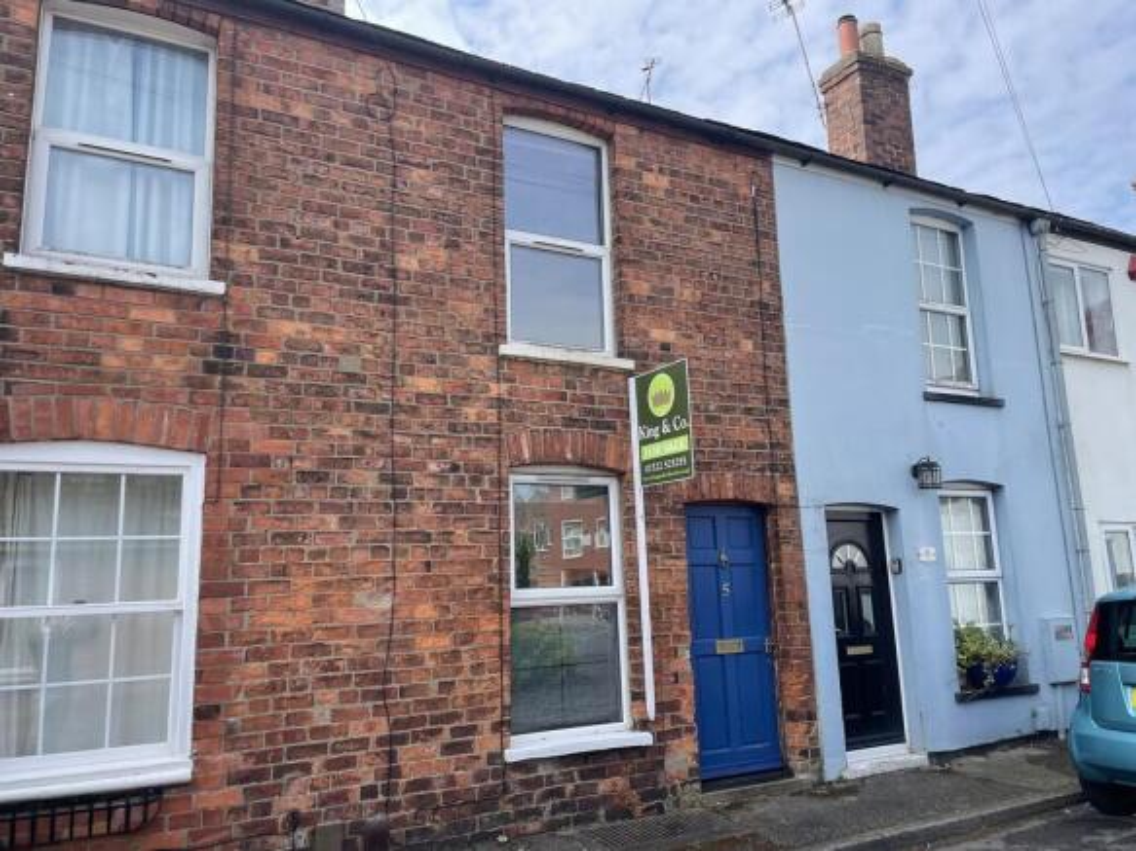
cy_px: 426
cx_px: 568
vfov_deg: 53.0
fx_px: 853
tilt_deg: +9.8
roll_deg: +2.6
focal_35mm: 26
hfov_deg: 67.3
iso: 32
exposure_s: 1/1103
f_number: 1.6
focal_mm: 4.2
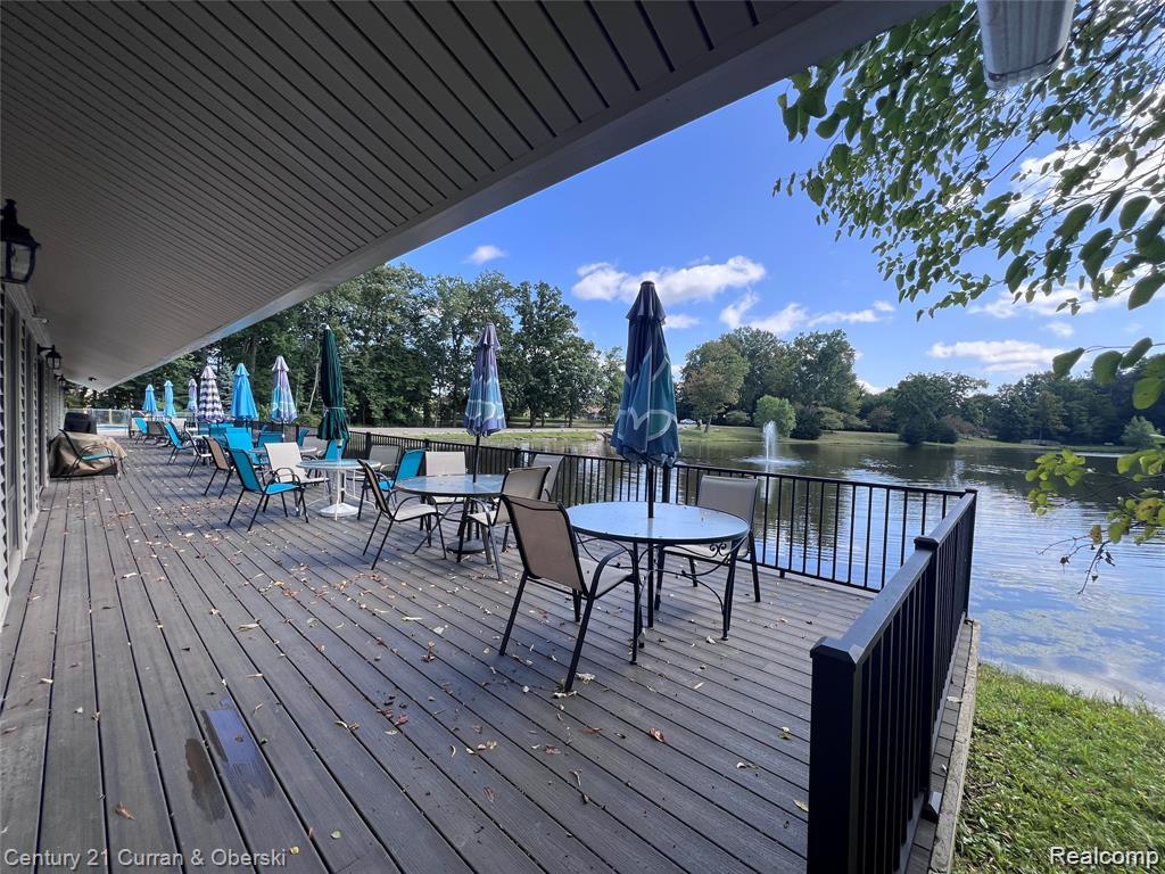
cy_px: 437
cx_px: 582
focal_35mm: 13
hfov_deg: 106.2
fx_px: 438
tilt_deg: -1.8
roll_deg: -1.8
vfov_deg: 89.9
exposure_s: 1/592
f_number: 1.8
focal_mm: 1.57
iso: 32
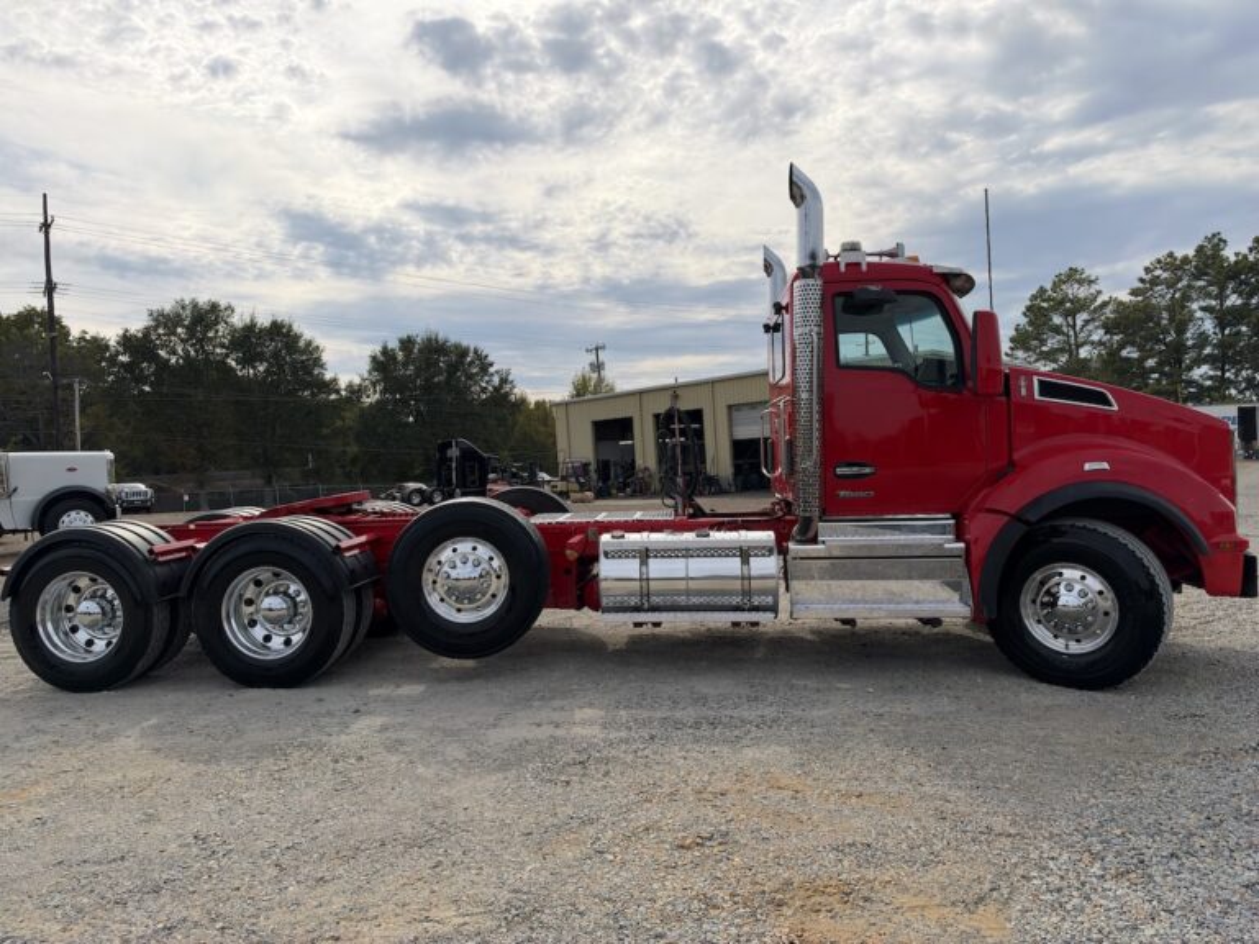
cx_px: 630
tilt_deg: +0.1
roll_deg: +4.2
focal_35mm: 24
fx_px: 873
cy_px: 472
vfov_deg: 56.8
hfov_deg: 71.6
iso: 64
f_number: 1.8
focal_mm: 6.93
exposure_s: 1/7874
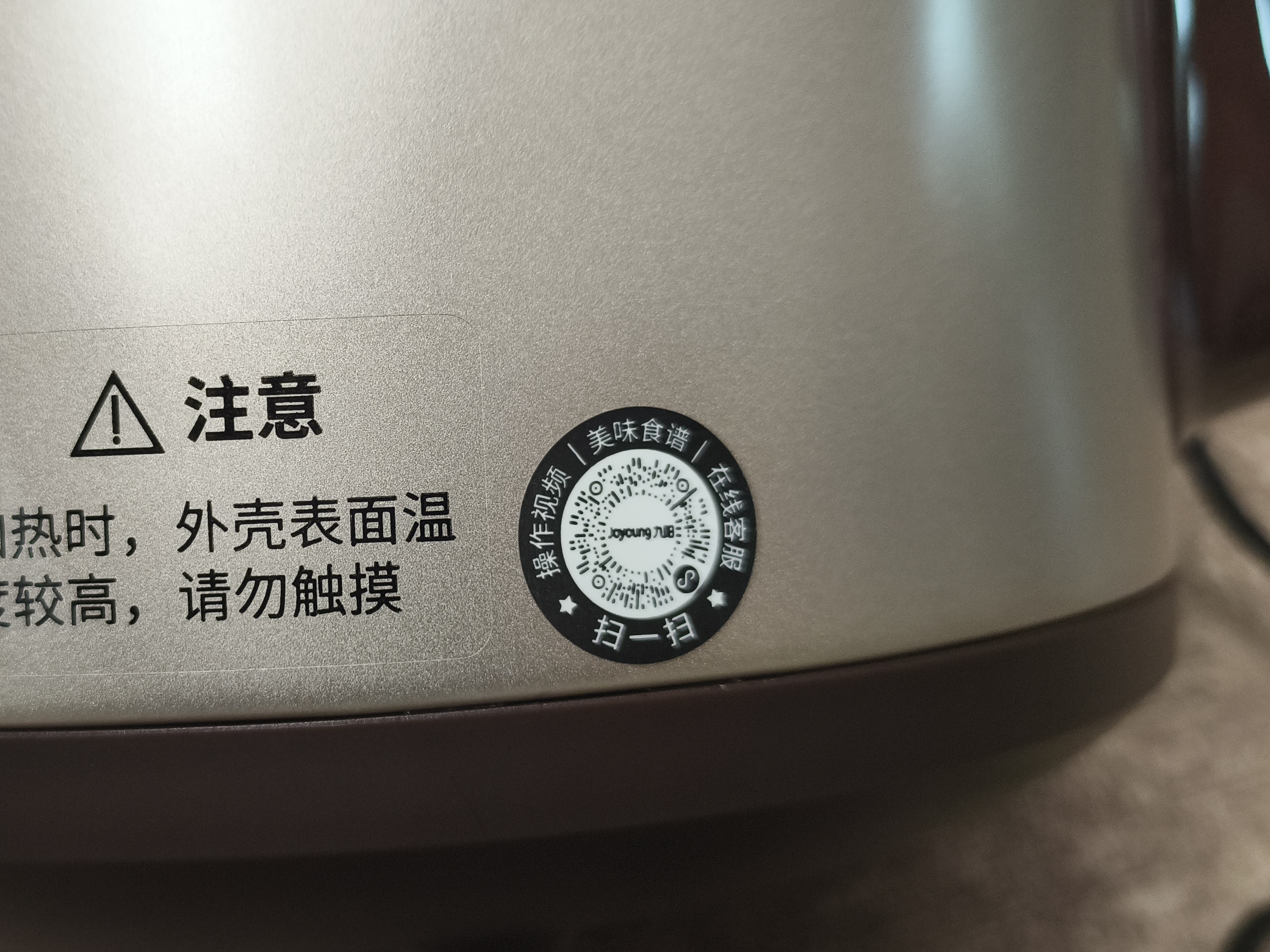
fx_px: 1284
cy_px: 476
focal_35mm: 35
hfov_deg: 50.9
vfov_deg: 40.7
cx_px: 355
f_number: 1.6
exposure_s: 1/69.4
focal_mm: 5.84
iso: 400
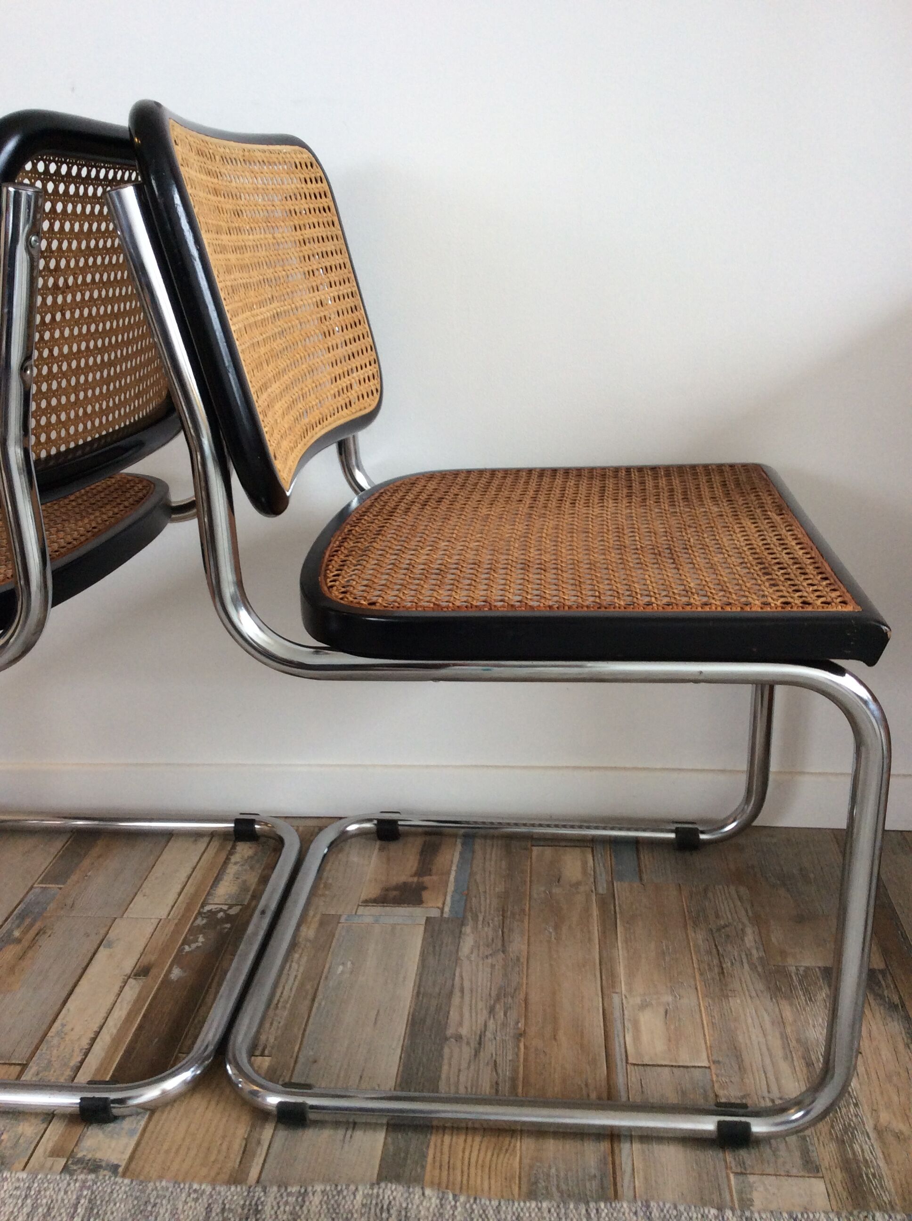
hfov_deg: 44.1
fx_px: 1127
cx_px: 456
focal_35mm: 32
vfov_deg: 56.9
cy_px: 610
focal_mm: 3.3
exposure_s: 1/25
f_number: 2.4
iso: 50
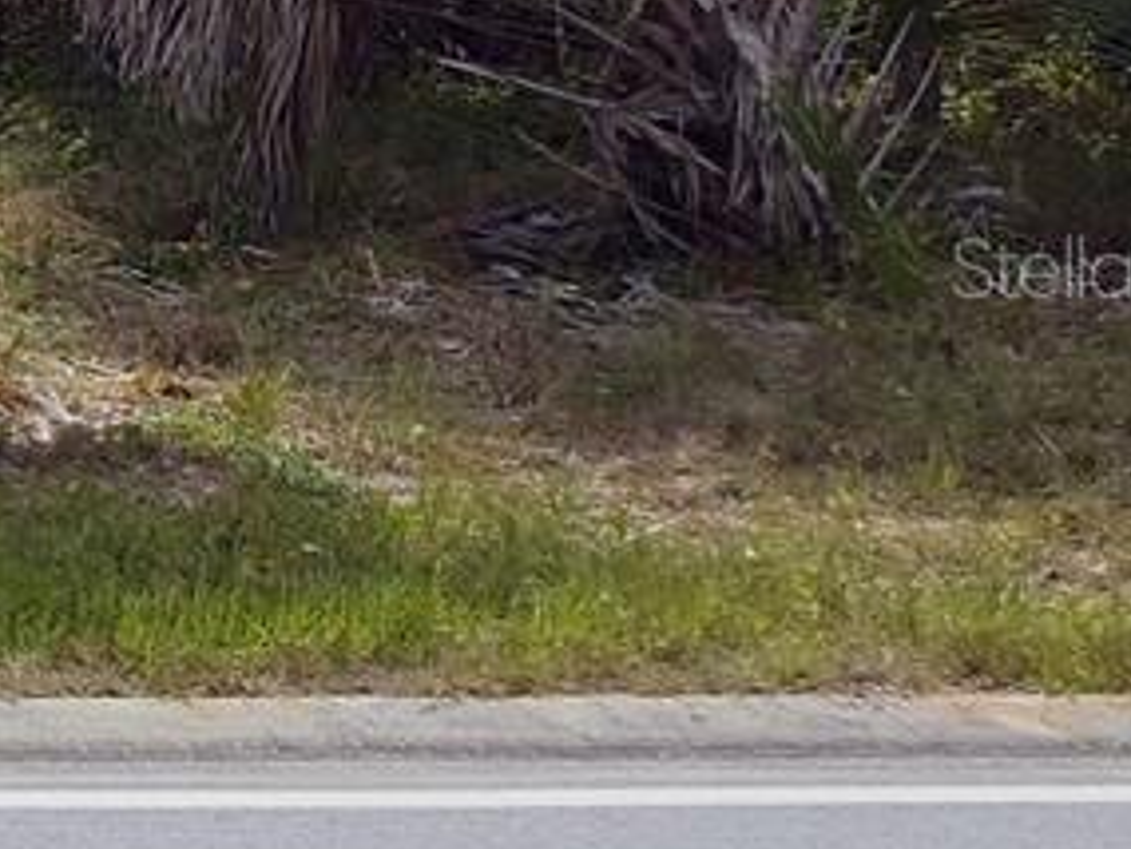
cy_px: 266
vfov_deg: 11.5
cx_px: -1849
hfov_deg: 11.6
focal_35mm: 129
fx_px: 4217
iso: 100
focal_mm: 5.56
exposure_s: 1/4059
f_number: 1.8
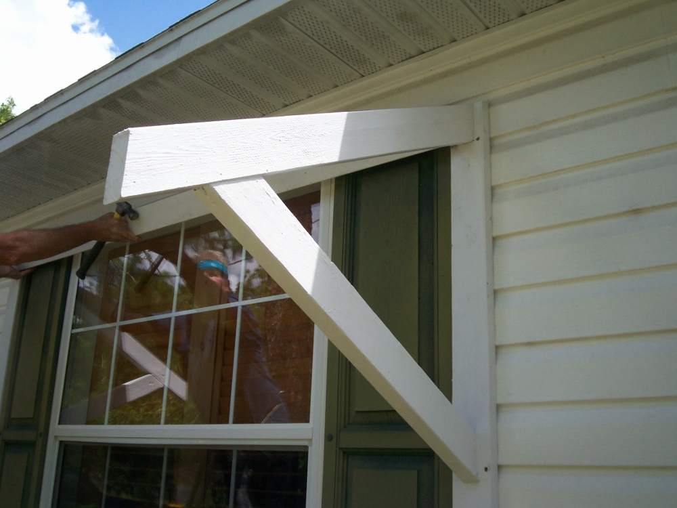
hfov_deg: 51.4
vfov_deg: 39.7
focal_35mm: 36
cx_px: 338
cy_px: 254
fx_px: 704
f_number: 4.5
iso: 100
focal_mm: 5.9
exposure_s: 1/432
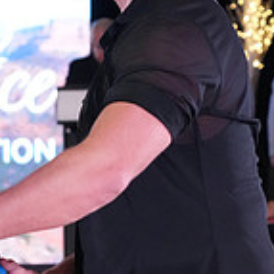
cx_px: 14
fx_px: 2310
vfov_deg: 6.7
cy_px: 374
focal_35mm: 258
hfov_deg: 6.8
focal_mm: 75
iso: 8000
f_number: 5
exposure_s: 1/400
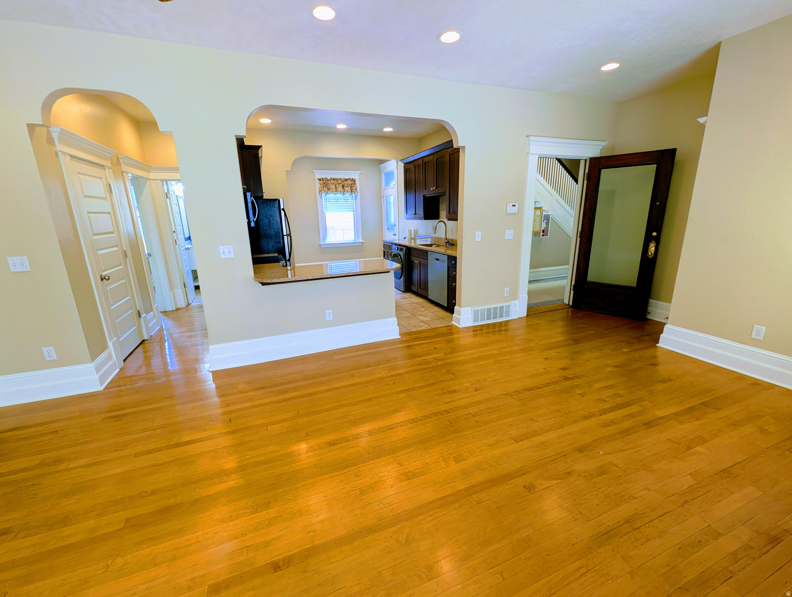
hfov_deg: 106.1
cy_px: 298
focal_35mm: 13
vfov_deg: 90.1
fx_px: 298
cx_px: 396
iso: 62
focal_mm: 1.95
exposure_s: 1/40
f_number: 2.2
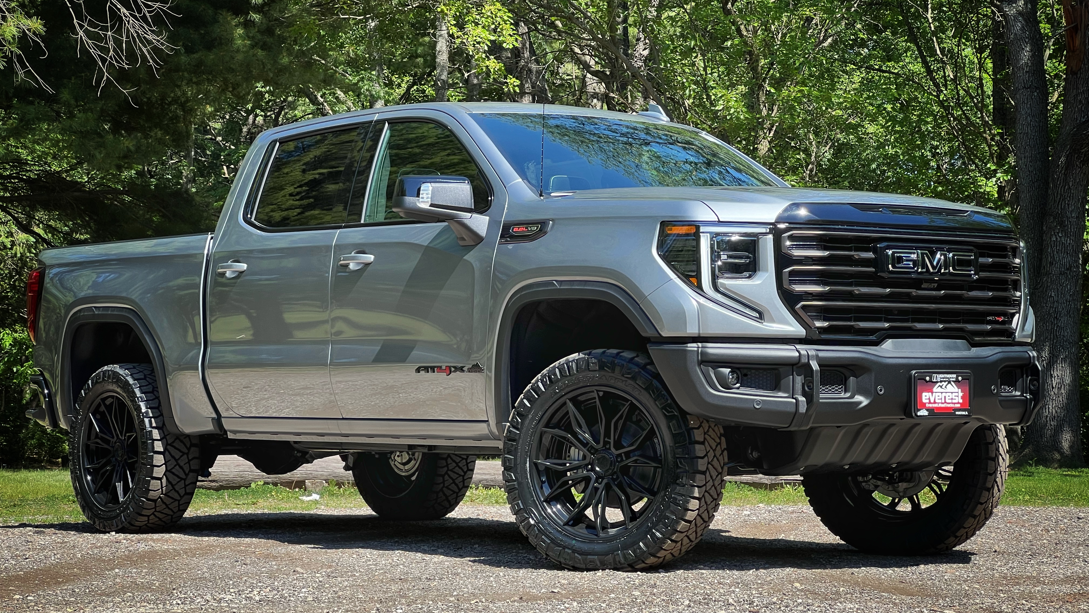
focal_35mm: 84
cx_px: 545
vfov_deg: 14.4
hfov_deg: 25.3
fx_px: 2426
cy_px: 343
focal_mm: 9
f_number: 2.8
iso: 32
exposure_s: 1/261
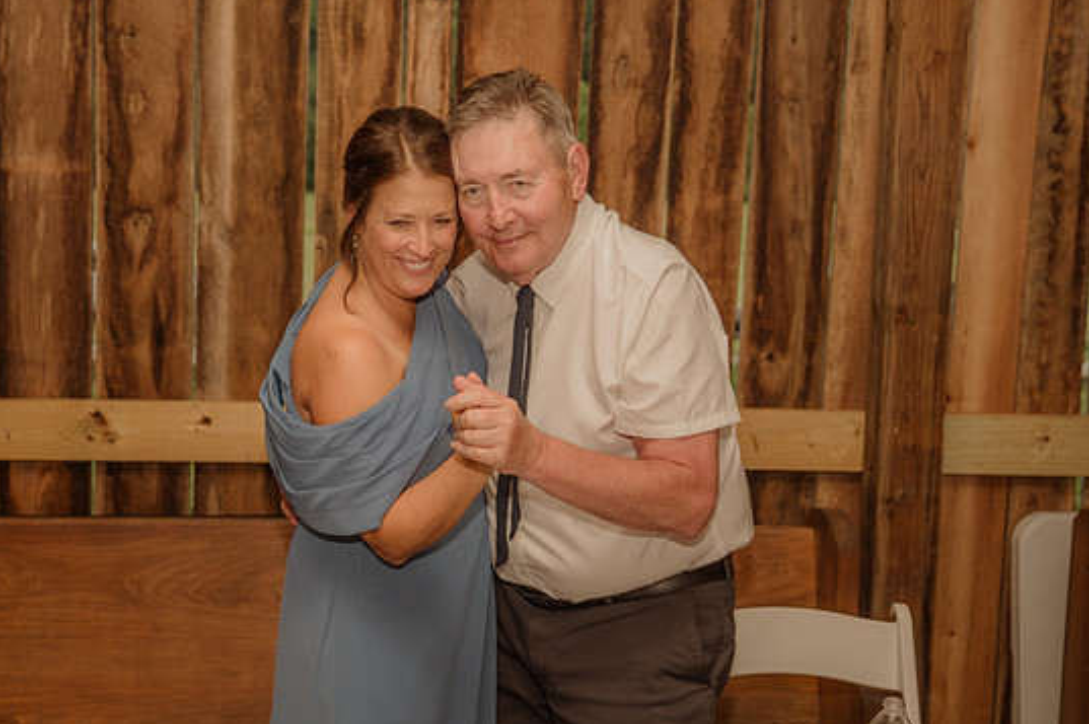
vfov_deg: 29.8
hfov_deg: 43.5
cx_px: 451
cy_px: 334
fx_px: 1360
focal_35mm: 45
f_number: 4
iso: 320
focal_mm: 35
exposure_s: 1/200
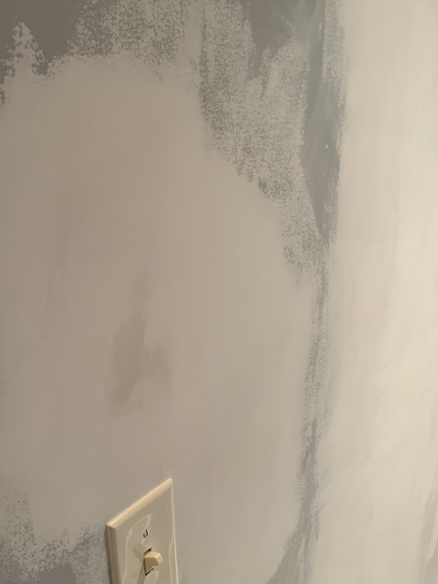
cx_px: 170
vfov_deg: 53.8
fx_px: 574
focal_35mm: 34
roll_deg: +2.3
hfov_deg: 41.5
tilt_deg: -16.6
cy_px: 332
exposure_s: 1/60
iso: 160
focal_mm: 4.25
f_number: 1.8
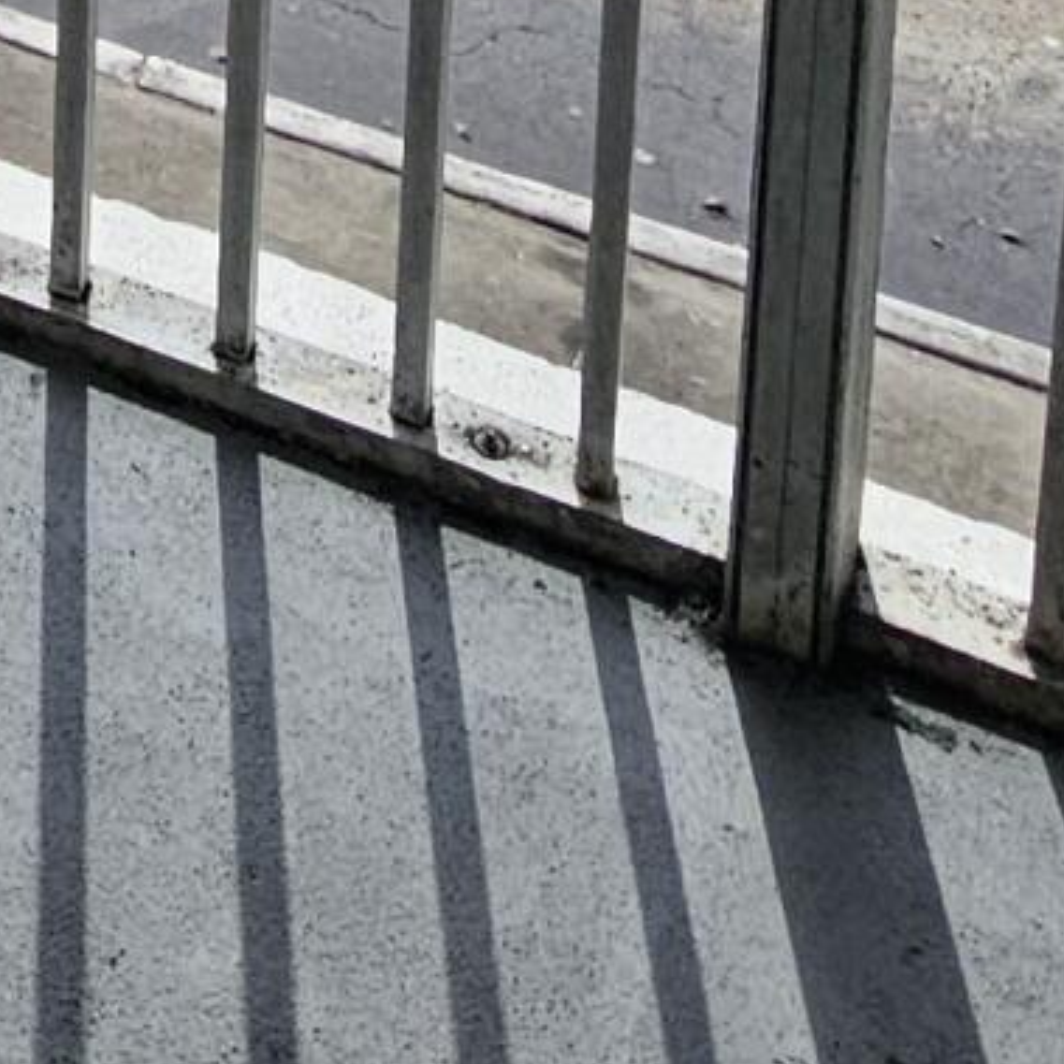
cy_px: -1771
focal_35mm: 91
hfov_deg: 17.3
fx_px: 3165
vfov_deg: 12.6
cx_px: -497
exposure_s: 1/2038
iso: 50
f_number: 2.2
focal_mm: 2.2
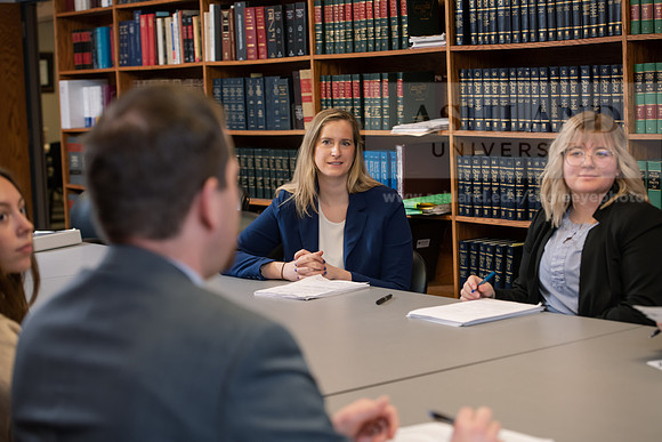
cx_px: 331
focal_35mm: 70
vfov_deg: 19.5
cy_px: 221
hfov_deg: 28.8
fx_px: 1287
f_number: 4
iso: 1250
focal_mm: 70
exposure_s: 1/125
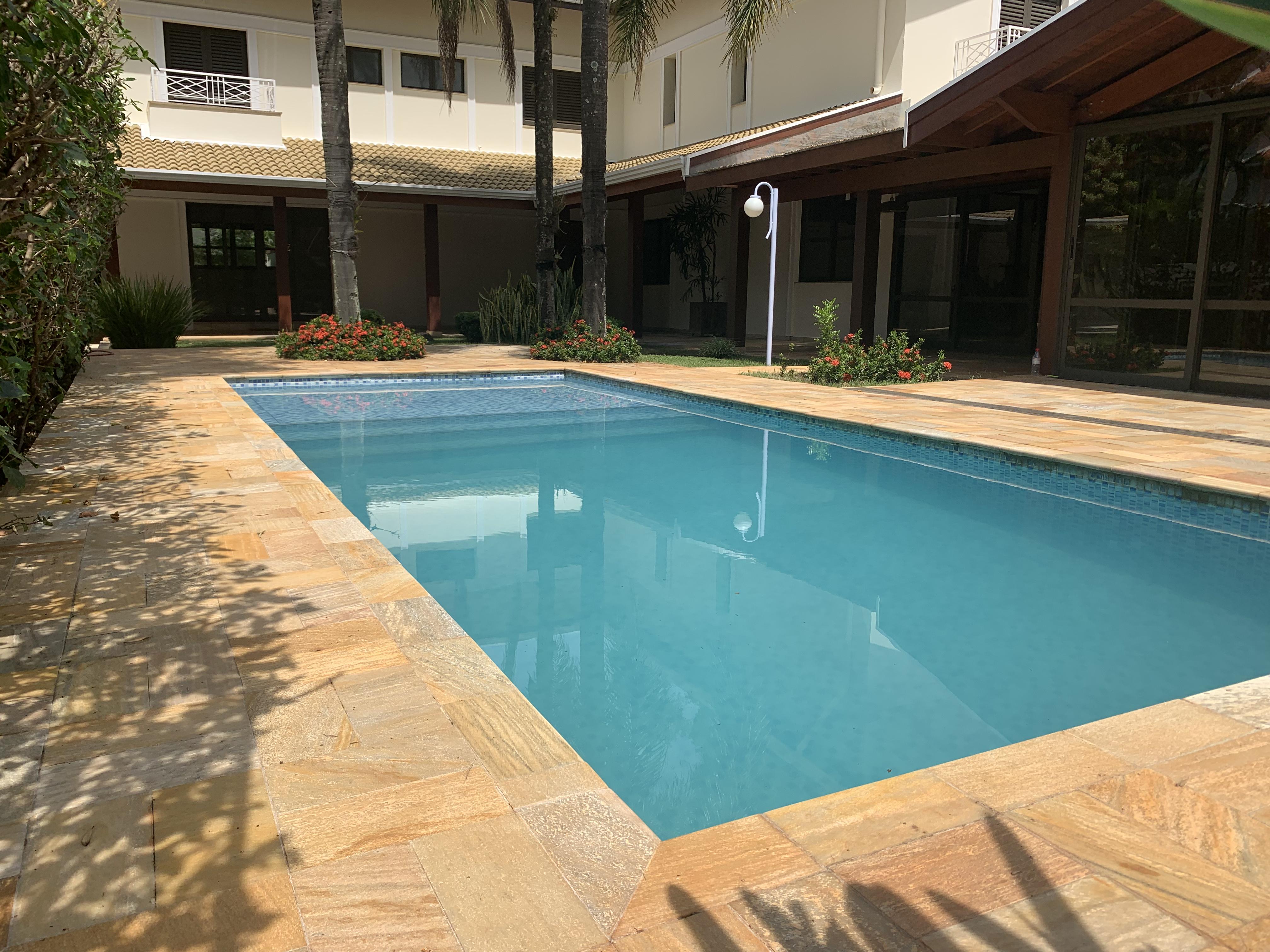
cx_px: 635
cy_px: 476
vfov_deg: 53.1
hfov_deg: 67.3
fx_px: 954
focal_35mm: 26
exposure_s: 1/2421
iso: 25
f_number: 1.8
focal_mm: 4.25
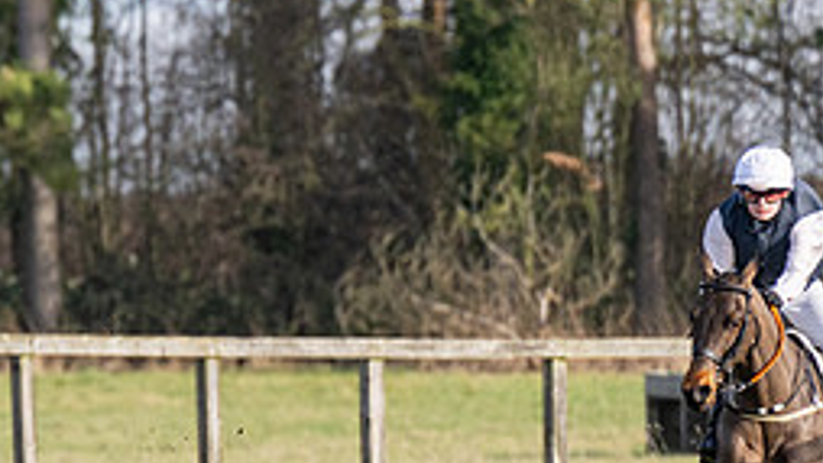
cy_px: 343
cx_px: -107
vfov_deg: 1.0
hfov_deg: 1.8
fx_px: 25582
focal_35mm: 1172
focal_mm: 280
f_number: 5
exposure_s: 1/2000
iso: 400
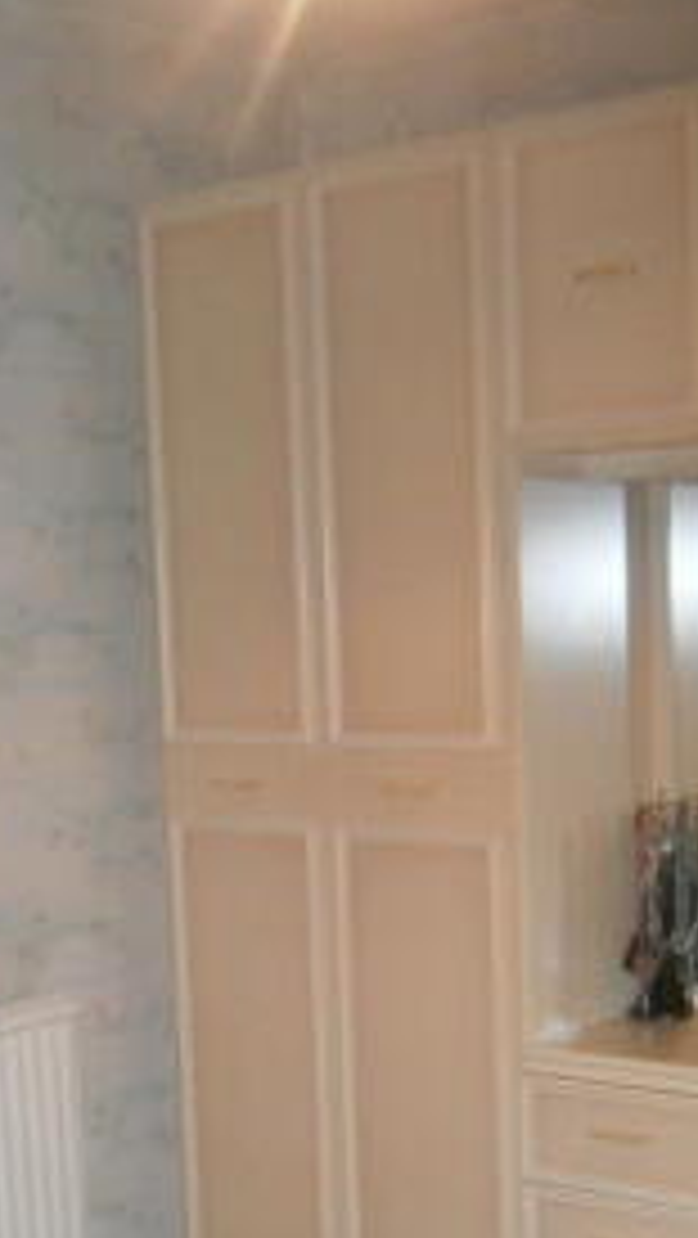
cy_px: 970
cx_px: 322
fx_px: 1971
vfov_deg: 34.0
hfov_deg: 20.1
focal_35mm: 60
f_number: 2.8
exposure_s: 1/30
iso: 200
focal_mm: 4.7
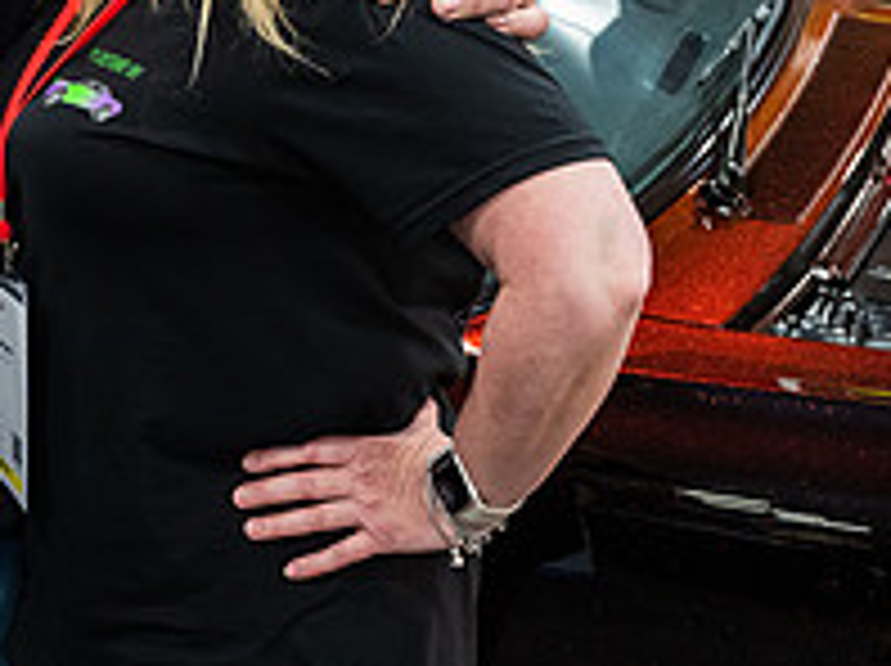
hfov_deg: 20.4
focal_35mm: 93
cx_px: -11
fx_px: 2391
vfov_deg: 15.4
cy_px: -65
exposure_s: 1/200
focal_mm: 32
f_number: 4
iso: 4000
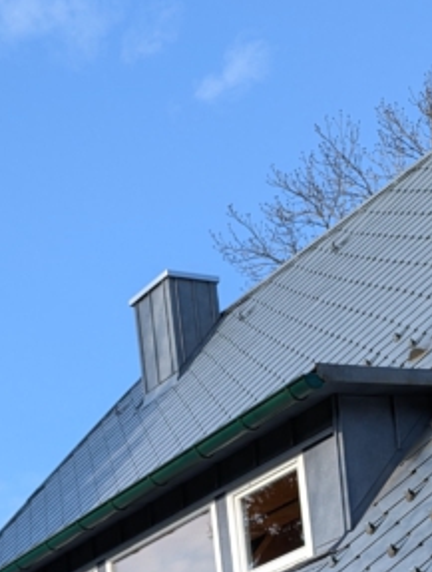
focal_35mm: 86
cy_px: 823
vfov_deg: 20.0
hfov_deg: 17.1
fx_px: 1424
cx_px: 80
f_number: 1.85
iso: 47
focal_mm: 6.81
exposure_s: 1/1038
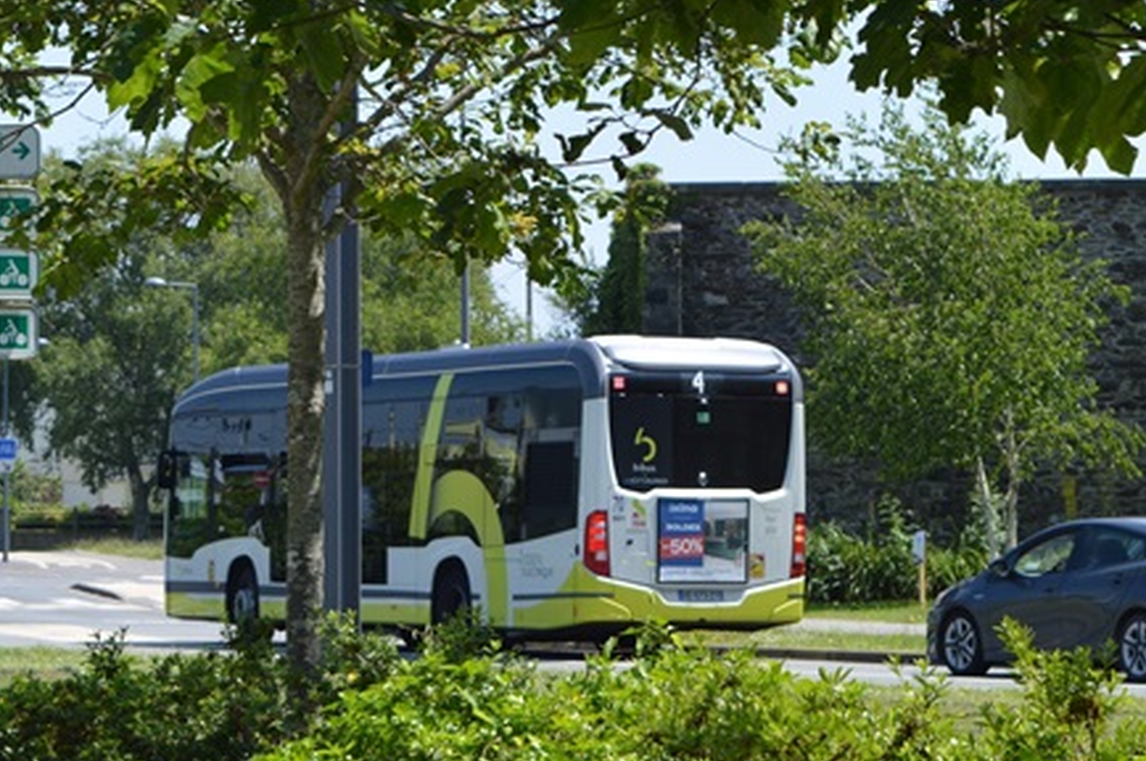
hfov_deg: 13.5
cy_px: 522
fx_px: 4829
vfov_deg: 9.0
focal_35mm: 152
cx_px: 531
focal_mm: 55
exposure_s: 1/200
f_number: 7.1
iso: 100
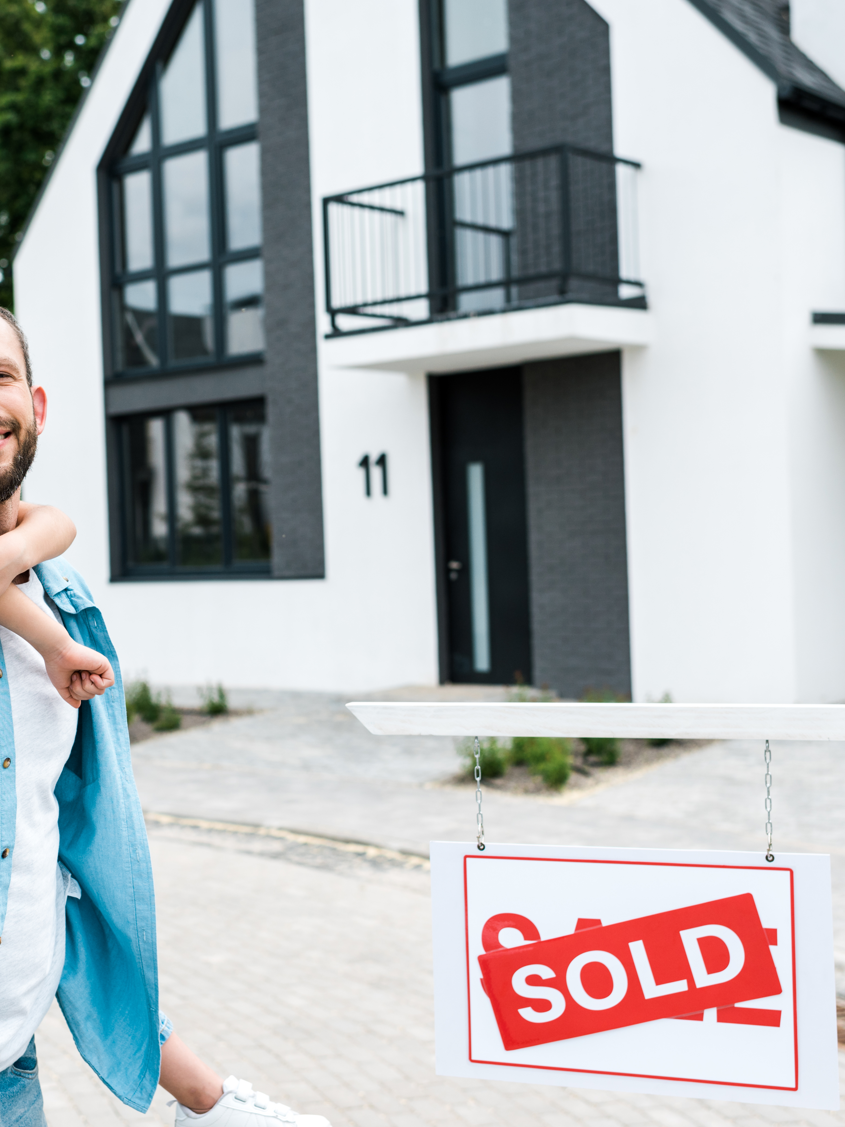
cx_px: 277
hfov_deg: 28.4
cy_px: 567
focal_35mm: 51
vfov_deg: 37.5
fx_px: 1660
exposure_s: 1/1600
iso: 100
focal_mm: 35
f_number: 3.5
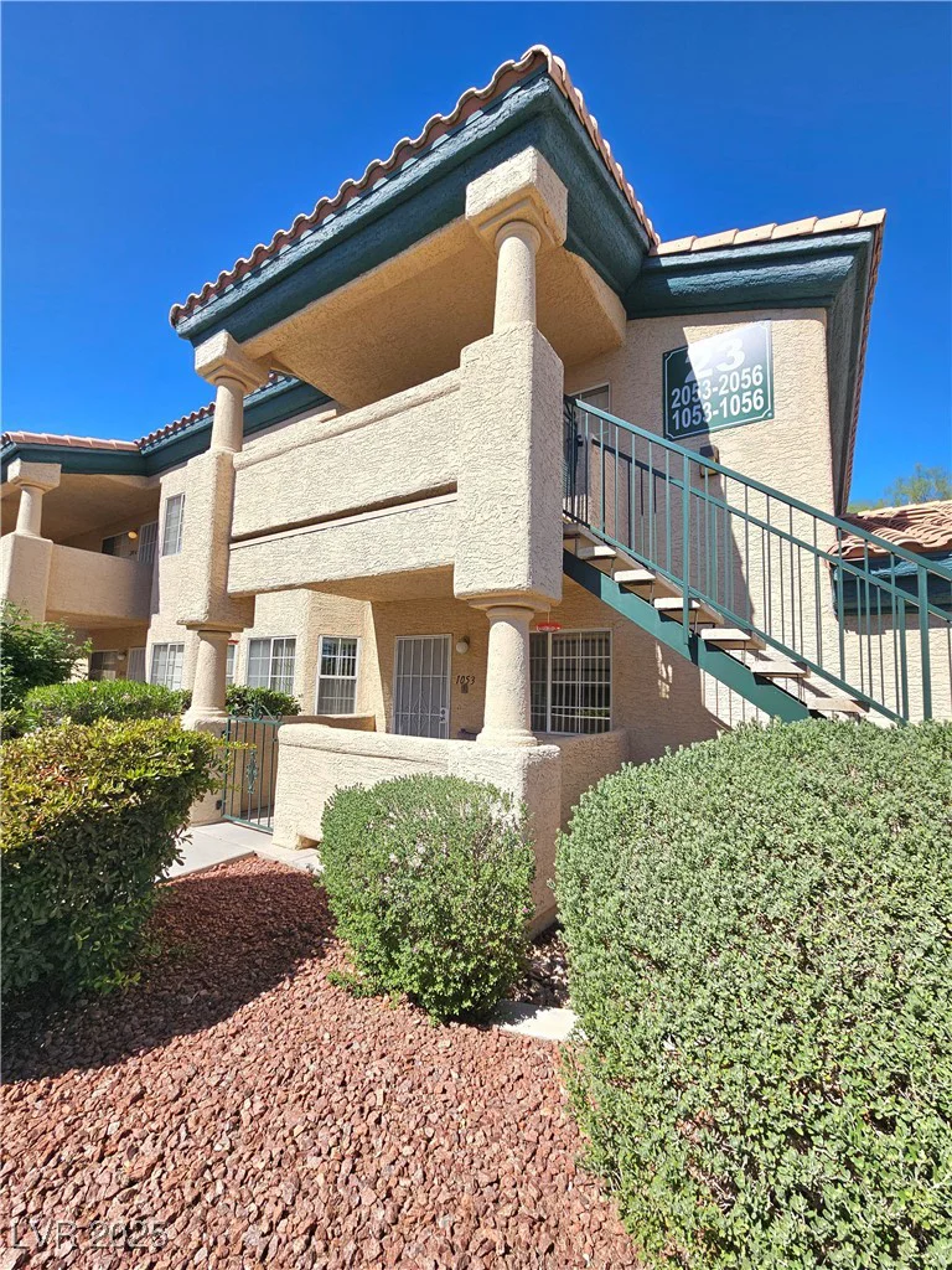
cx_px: 476
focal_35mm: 13
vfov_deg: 106.2
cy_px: 635
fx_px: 477
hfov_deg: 89.9
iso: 50
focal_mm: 2.2
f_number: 2.2
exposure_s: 1/3333
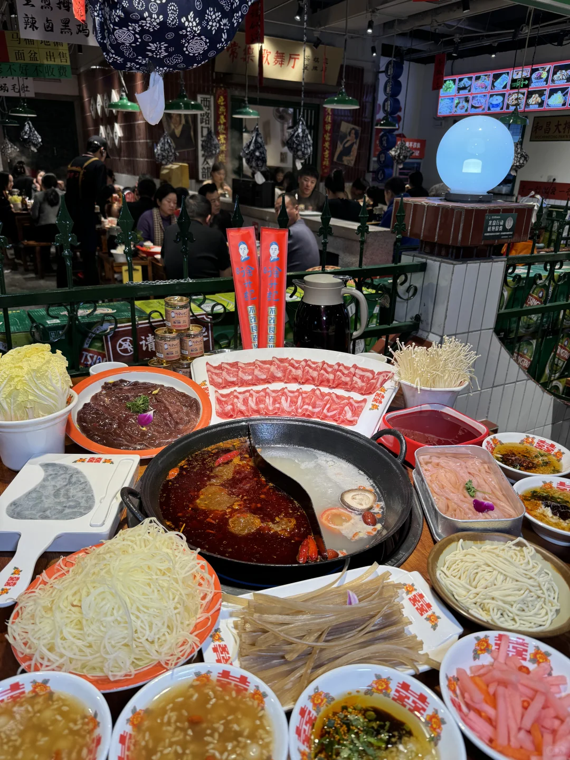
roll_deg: -2.0
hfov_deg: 56.8
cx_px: 285
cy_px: 380
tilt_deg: -22.4
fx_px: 527
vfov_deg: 71.6
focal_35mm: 24
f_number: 1.78
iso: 64
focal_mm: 6.76
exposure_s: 1/121
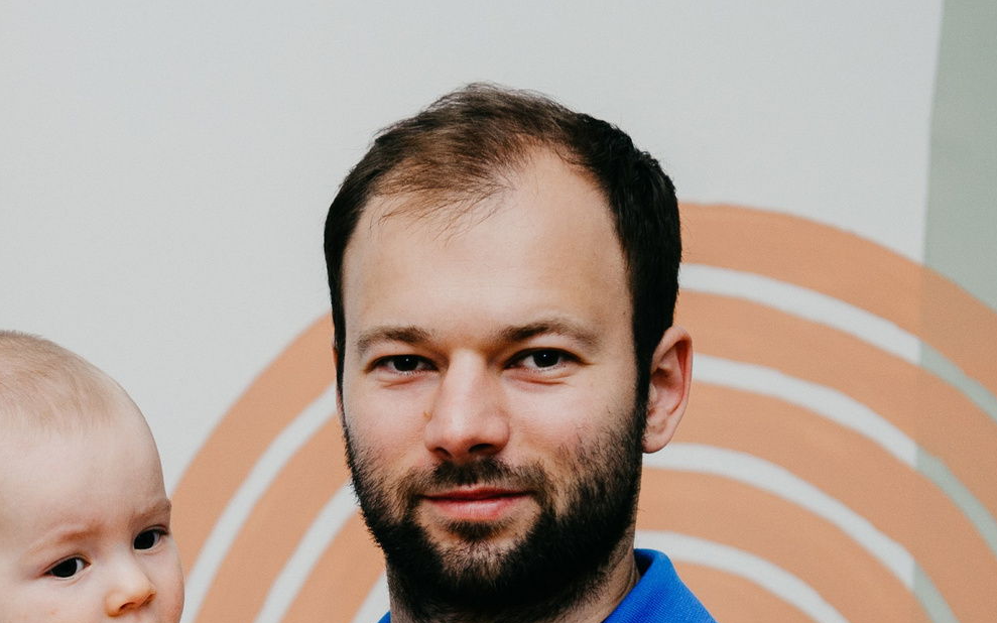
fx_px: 4239
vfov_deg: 8.3
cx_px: -121
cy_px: 776
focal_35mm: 156
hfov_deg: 13.1
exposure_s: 1/160
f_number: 3.5
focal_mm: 50
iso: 200
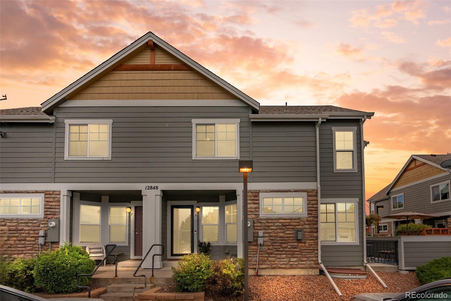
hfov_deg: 96.7
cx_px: 226
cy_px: 150
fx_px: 200
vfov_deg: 73.8
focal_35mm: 16
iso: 640
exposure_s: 1/1250
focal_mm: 16
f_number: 8
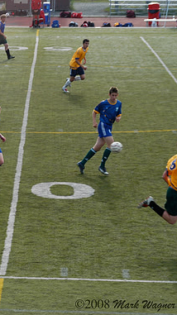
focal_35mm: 191
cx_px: -36
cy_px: 158
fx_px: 1595
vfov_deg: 11.3
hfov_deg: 6.3
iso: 400
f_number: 9
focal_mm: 80
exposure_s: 1/320
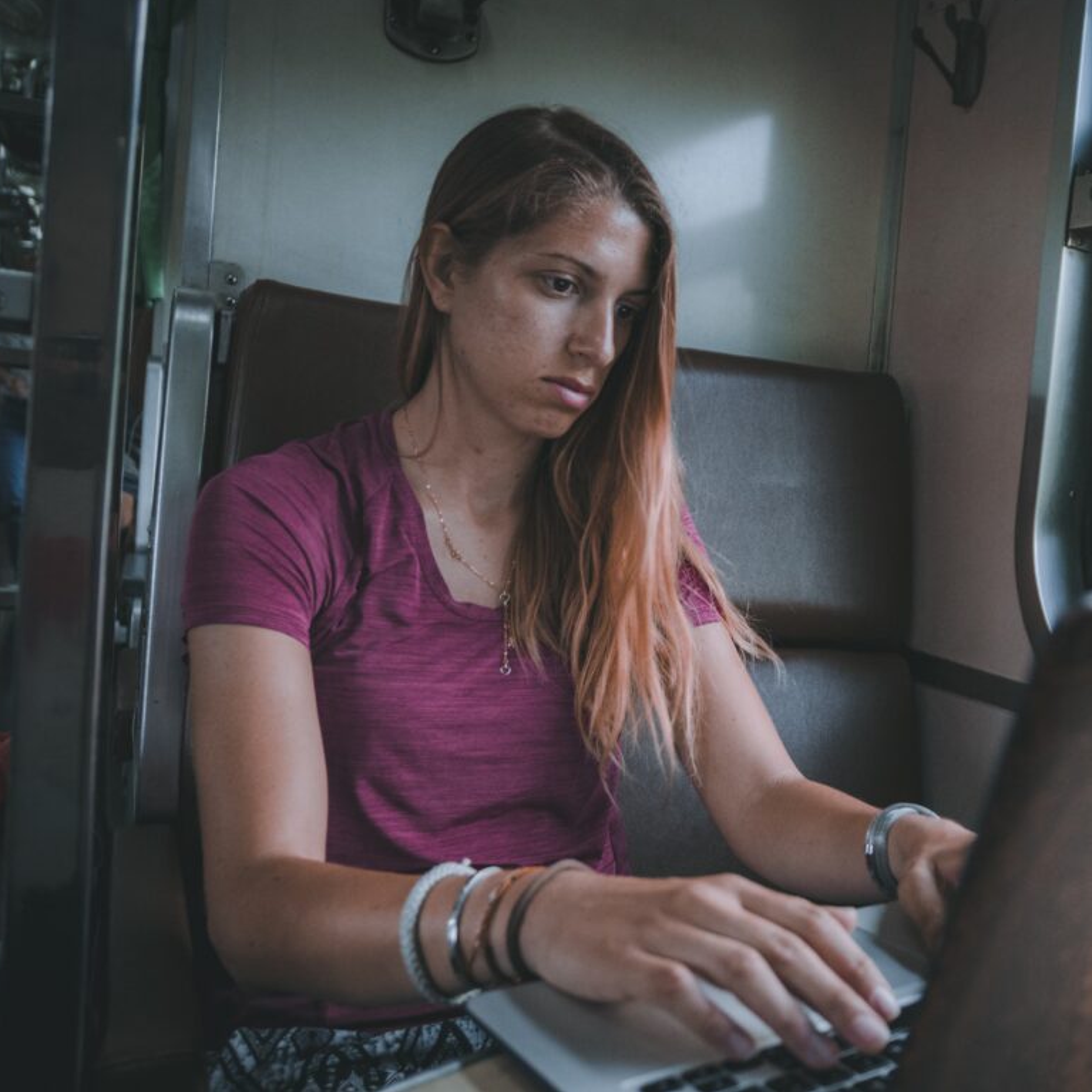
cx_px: 775
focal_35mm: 33
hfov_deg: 48.4
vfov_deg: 49.7
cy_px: 542
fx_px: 1178
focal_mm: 17
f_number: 2.8
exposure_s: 1/100
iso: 1000
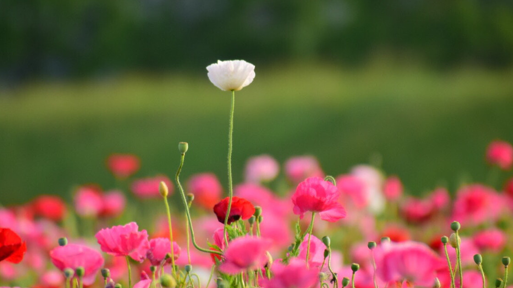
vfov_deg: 1.8
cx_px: 227
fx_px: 9167
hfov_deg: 3.2
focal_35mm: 674
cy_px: 101
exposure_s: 1/100
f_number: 6.3
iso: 100
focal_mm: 300
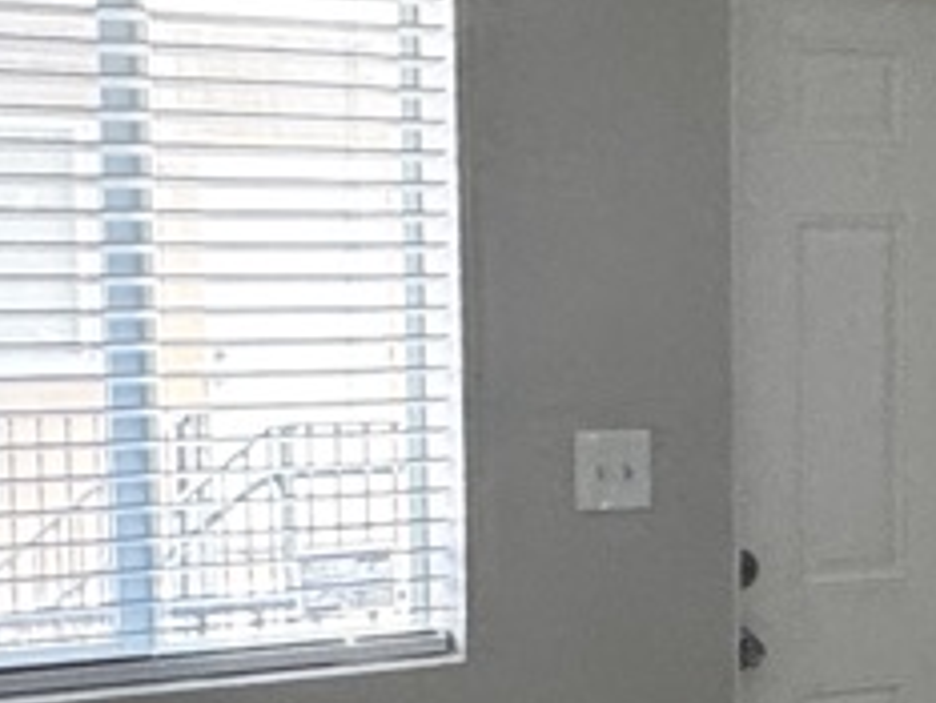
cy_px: 510
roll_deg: -0.7
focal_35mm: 96
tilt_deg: -7.2
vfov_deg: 15.4
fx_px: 2597
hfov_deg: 19.0
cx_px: 1201
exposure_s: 1/99
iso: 250
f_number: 2.2
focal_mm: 2.22
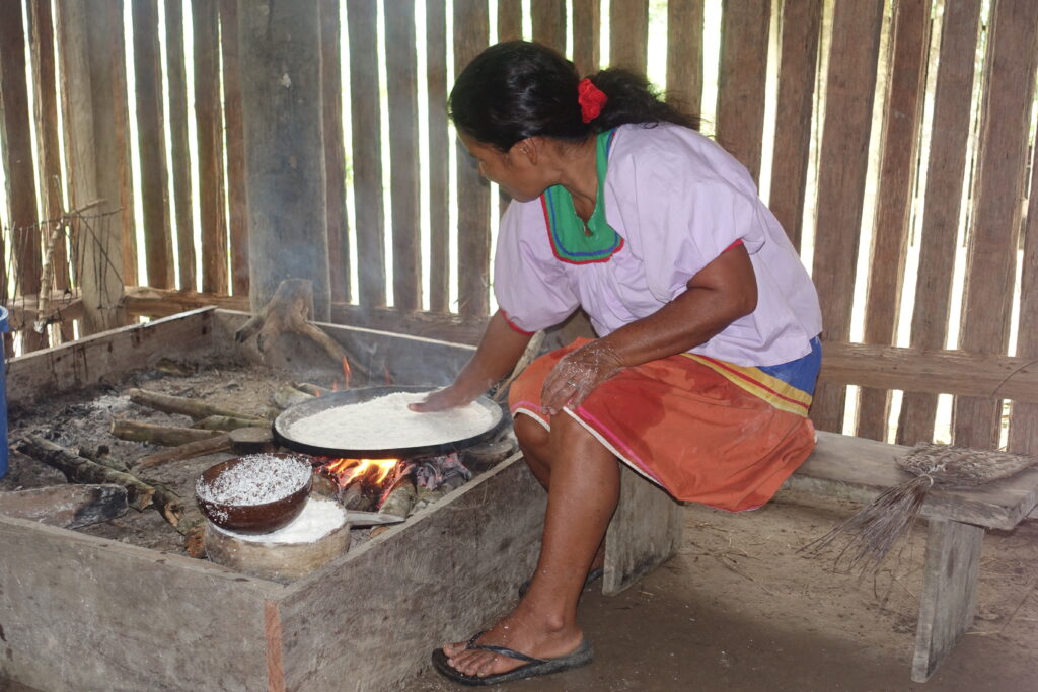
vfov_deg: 32.6
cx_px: 519
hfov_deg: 47.4
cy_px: 346
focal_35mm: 41
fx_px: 1182
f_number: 2.8
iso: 320
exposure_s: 1/30
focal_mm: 14.9
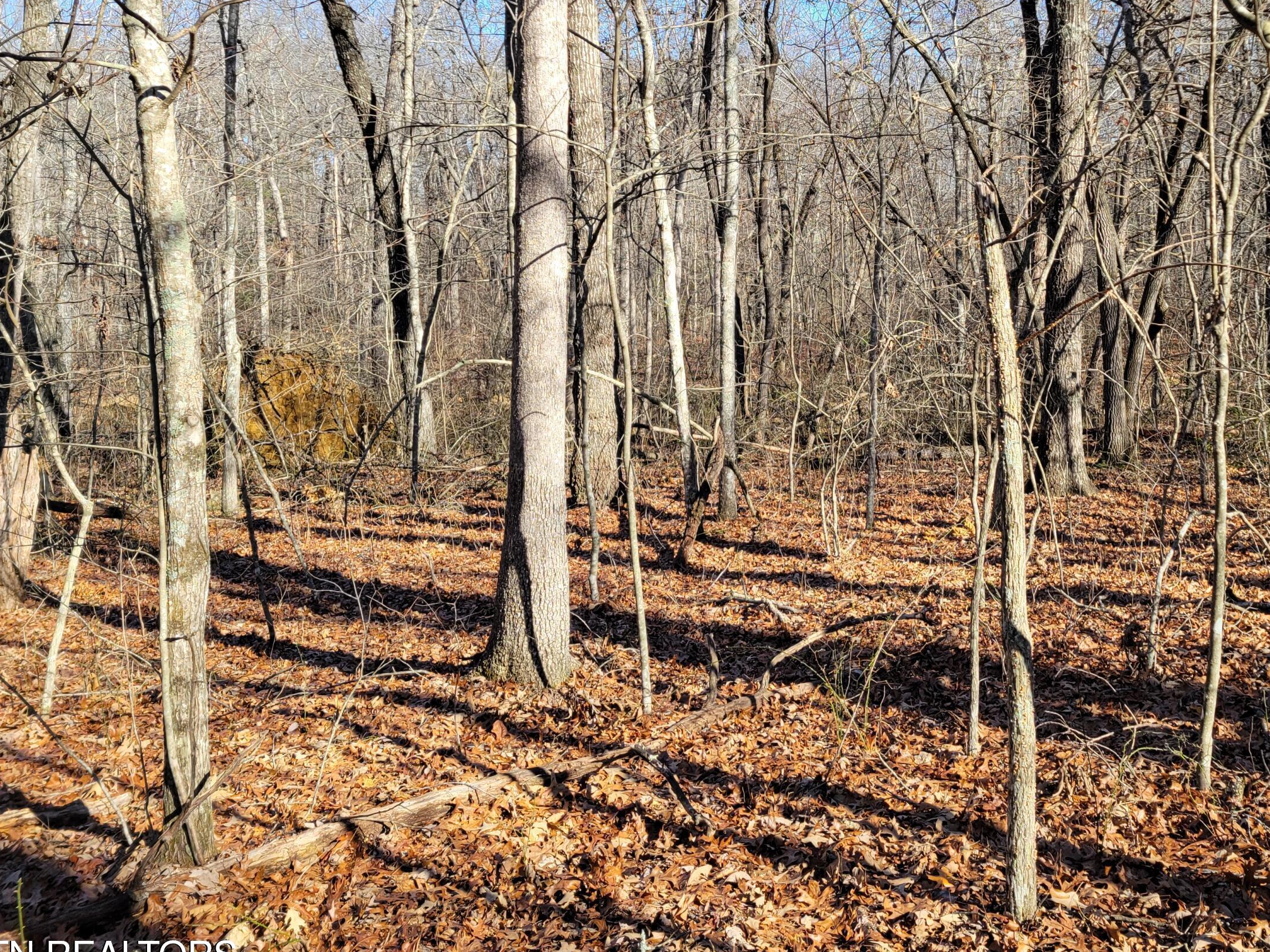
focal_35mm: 36
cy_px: 356
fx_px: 1321
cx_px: 837
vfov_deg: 39.4
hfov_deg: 50.5
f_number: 1.8
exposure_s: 1/799
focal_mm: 5.4
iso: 40
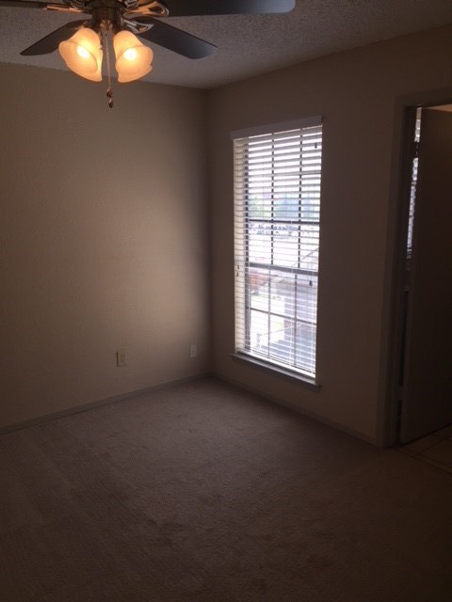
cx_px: 226
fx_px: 505
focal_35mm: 29
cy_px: 301
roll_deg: +0.3
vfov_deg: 61.7
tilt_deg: -9.7
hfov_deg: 48.2
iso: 32
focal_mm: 4.15
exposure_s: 1/185
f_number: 2.2
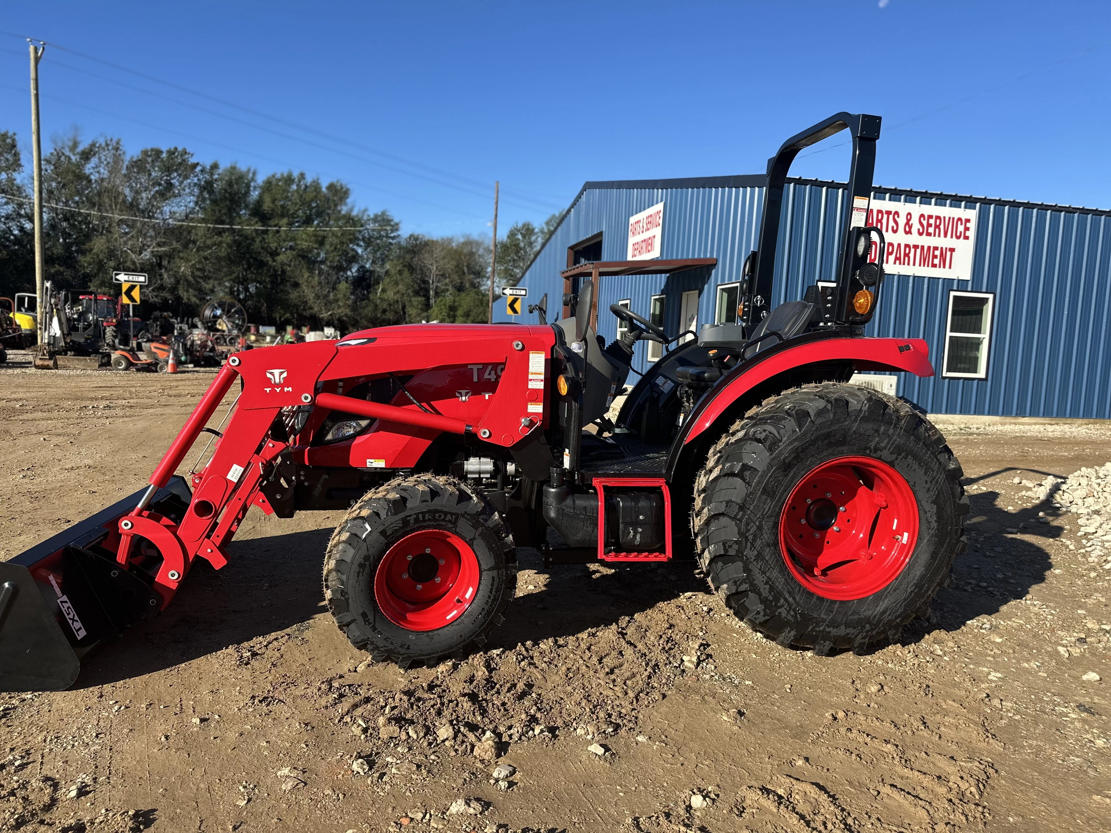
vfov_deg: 56.8
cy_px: 416
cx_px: 556
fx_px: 770
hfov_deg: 71.6
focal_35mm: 24
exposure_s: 1/2469
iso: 80
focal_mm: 6.86
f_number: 1.78
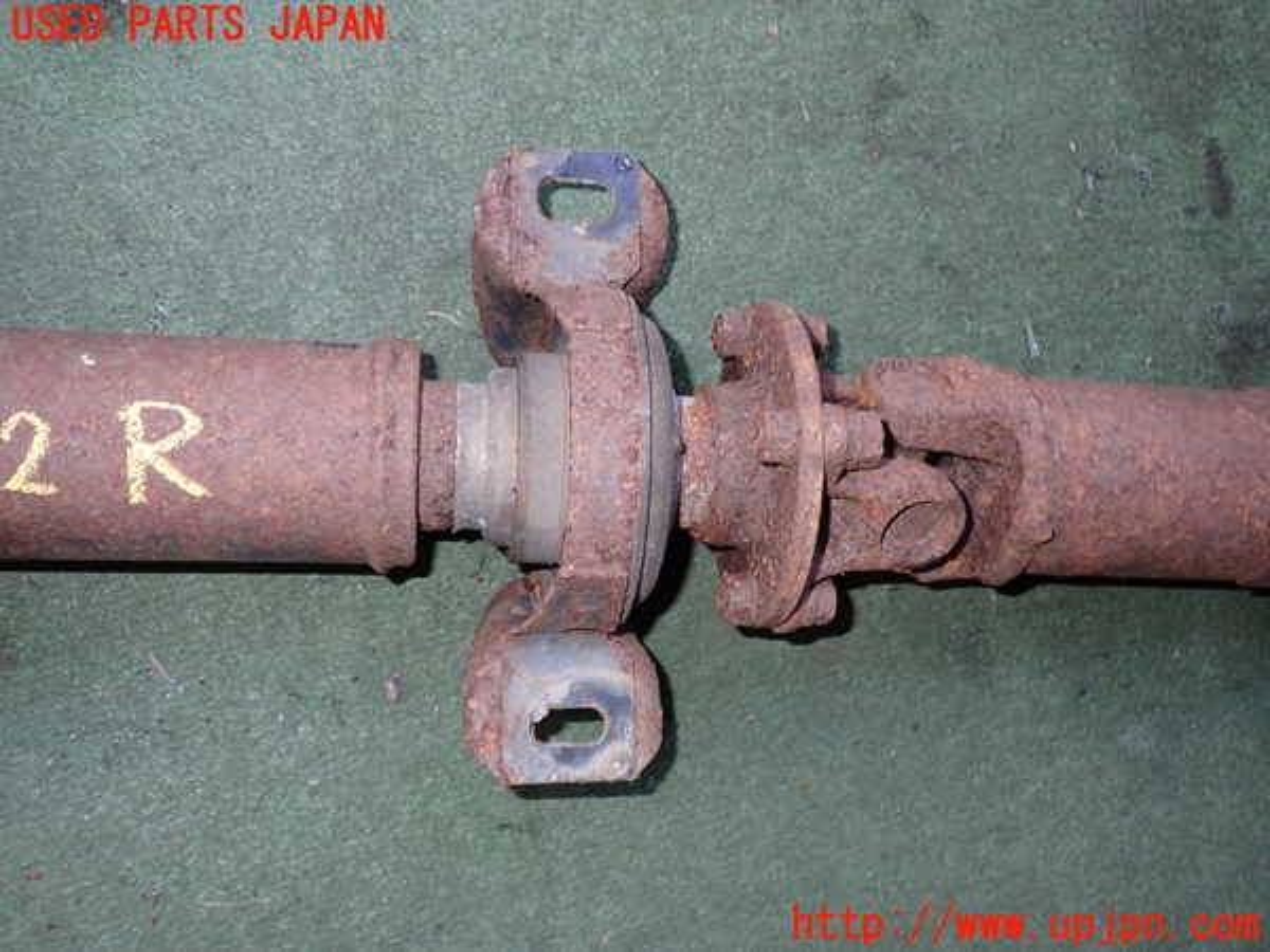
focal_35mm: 30
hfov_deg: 60.0
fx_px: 1101
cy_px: 476
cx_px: 635
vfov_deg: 46.8
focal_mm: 5.4
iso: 200
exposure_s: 1/30
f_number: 6.3
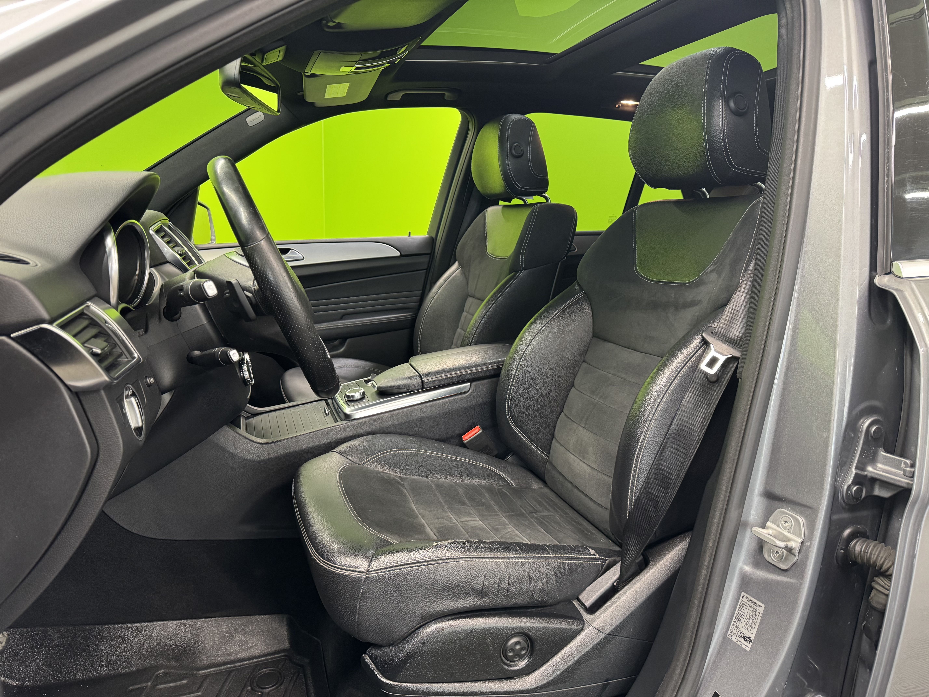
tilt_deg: -9.7
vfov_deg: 56.8
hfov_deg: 71.6
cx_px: 464
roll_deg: -1.3
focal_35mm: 24
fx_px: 644
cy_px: 348
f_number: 1.78
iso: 320
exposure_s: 1/50
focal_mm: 6.76
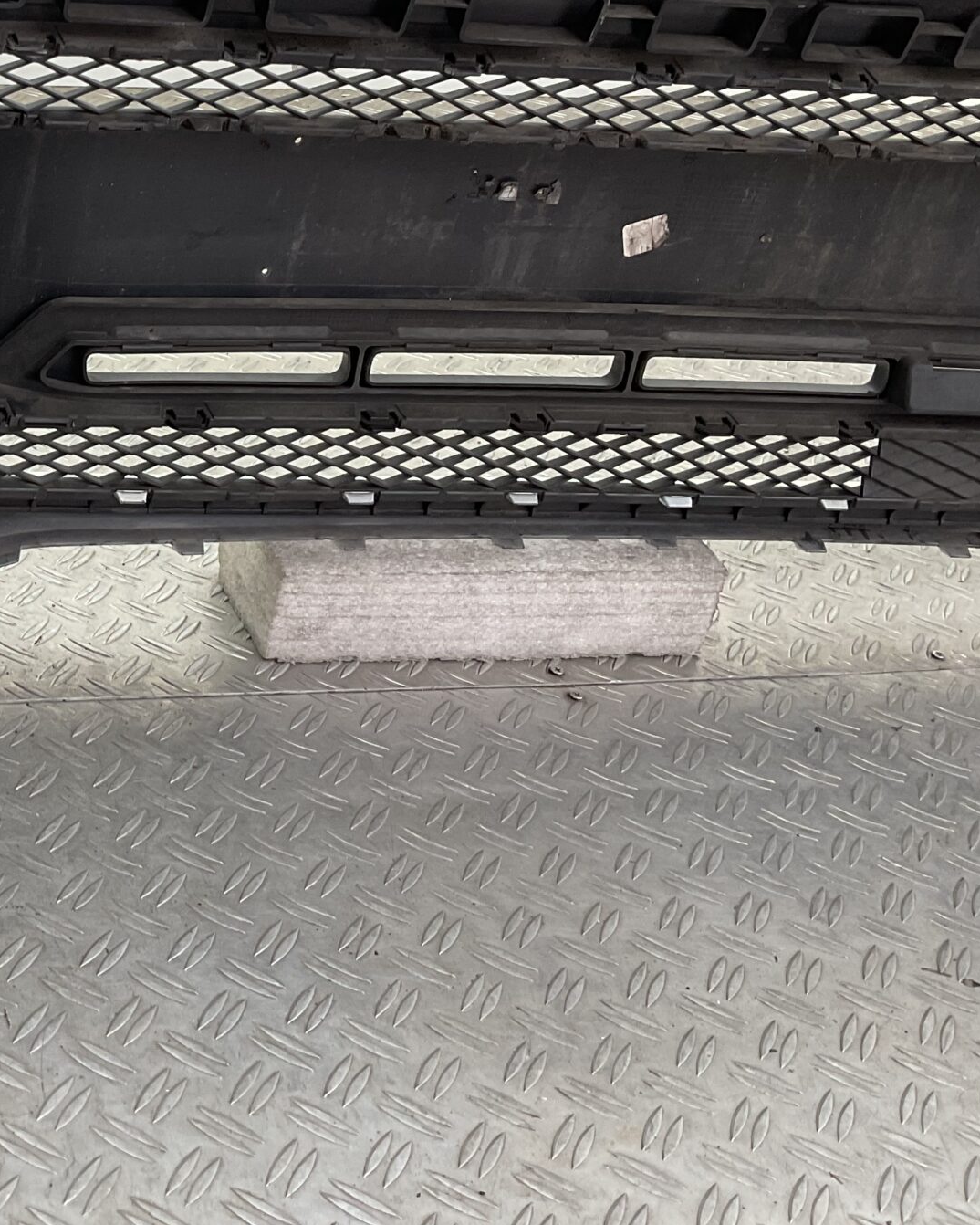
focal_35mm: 54
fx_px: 1957
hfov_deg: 26.3
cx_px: -46
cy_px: 365
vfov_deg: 34.3
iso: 40
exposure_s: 1/120
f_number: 1.8
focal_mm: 3
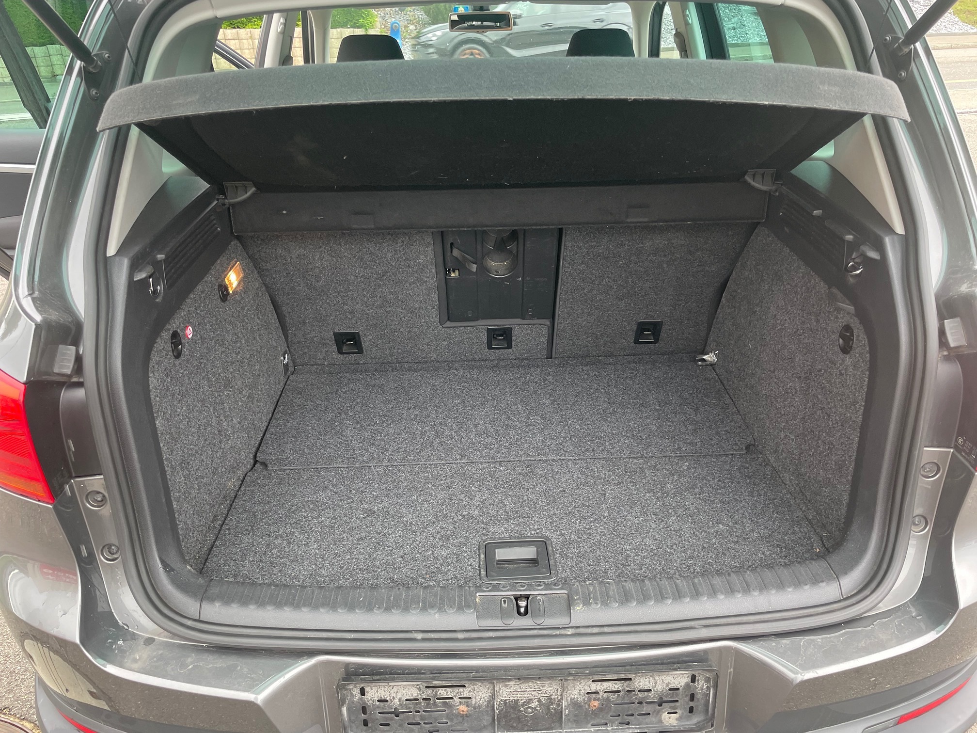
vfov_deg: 53.1
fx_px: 734
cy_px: 366
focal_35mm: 26
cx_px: 488
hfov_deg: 67.3
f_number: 1.6
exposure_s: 1/121
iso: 100
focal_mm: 4.2
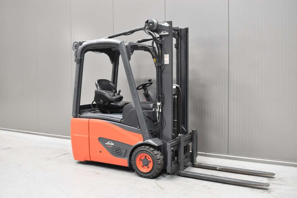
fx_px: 297
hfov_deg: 53.1
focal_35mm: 36
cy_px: 99
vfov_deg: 36.9
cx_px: 148
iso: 1600
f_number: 5
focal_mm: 24
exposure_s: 1/25
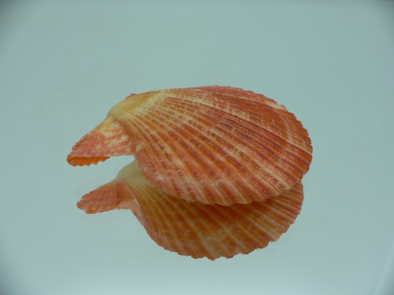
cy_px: 148
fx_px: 398
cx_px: 197
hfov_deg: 52.6
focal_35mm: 35
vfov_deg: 40.7
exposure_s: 1/60
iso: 80
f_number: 2.8
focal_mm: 4.6
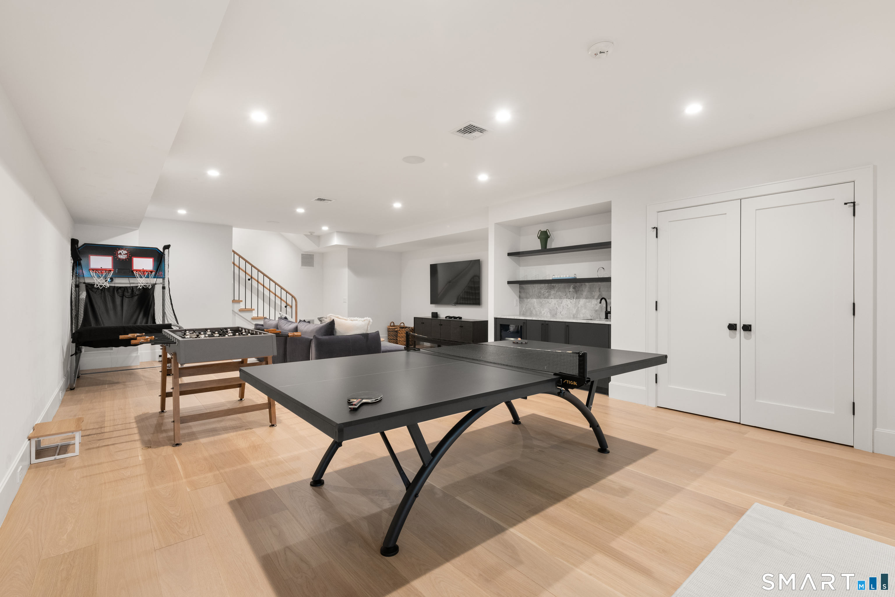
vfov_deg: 73.7
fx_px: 398
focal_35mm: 16
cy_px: 298
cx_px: 448
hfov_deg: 96.7
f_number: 11
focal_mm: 16
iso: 250
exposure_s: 1
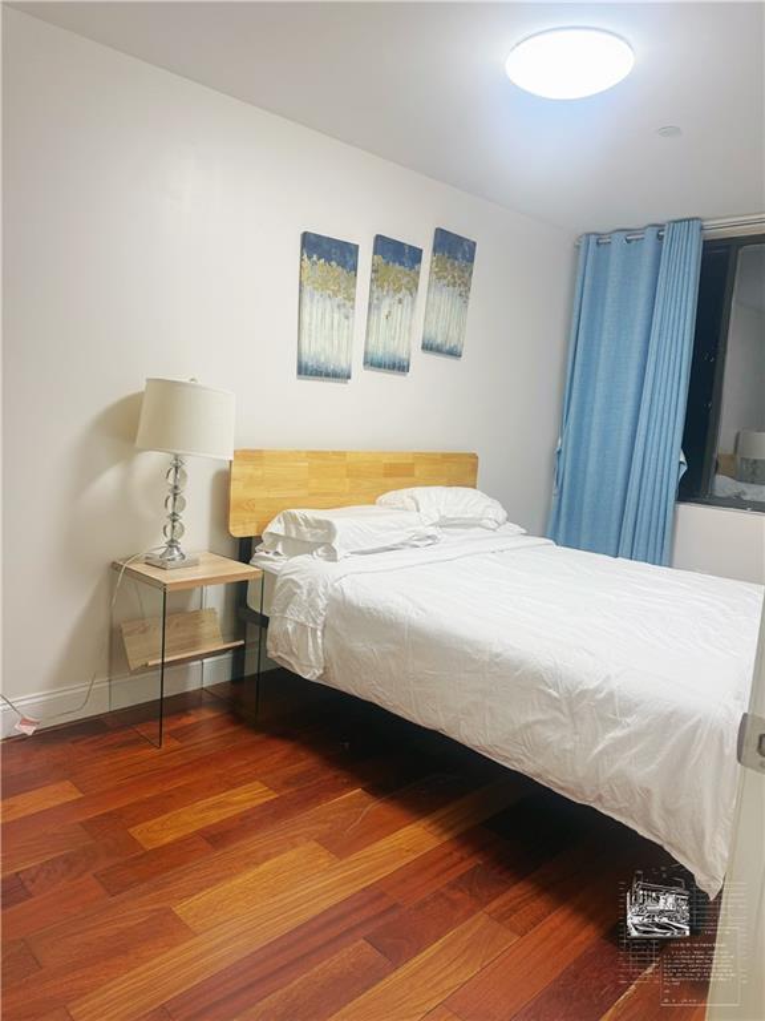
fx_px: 707
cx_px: 382
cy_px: 510
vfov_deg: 71.6
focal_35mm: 24
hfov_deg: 56.8
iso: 125
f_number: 1.78
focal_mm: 6.76
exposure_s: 1/60
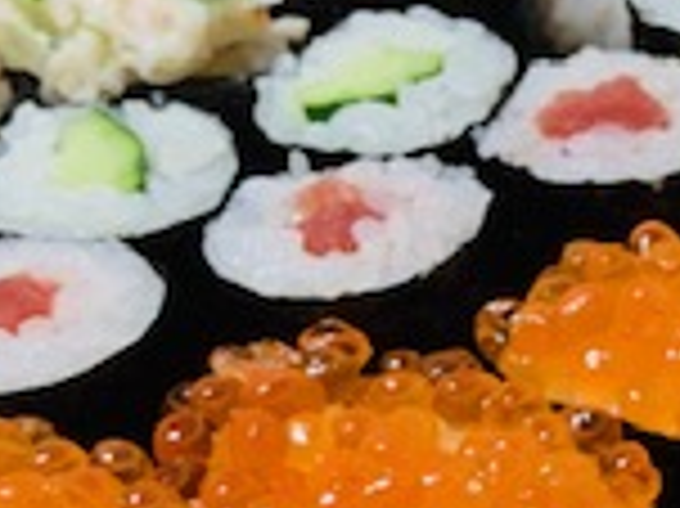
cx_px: 811
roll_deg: +2.0
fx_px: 2159
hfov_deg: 17.1
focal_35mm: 110
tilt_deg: -44.3
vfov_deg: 13.1
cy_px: 611
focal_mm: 4.25
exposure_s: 1/40
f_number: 1.8
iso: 320
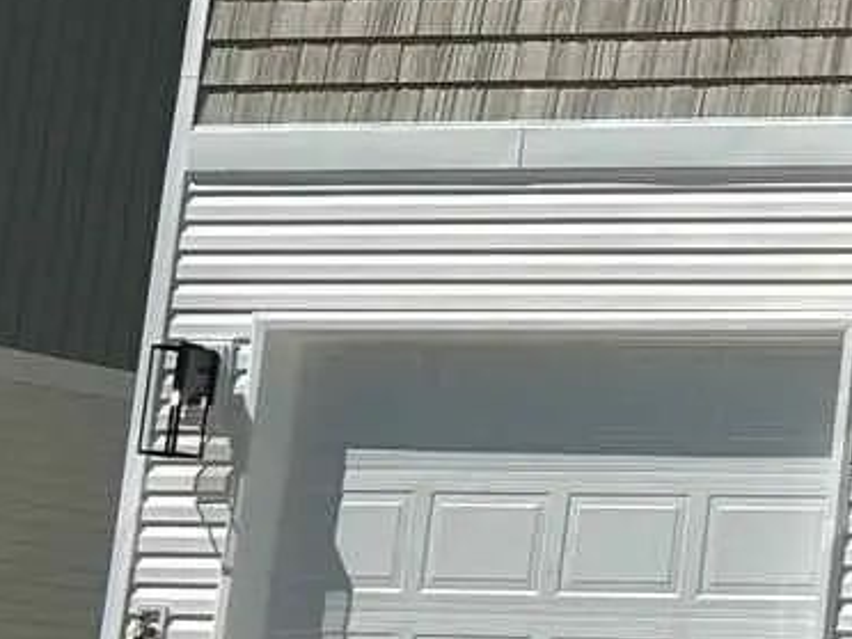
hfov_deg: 11.6
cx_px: 1993
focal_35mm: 143
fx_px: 3520
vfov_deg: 10.4
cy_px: 240
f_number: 1.5
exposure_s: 1/10309
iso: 50
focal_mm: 5.7
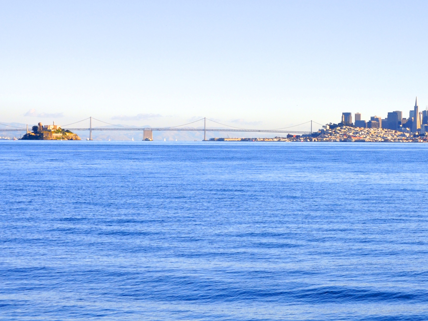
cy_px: 131
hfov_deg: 15.0
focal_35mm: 131
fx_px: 1620
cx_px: 304
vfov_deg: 11.3
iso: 200
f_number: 10
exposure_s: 1/250
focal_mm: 62
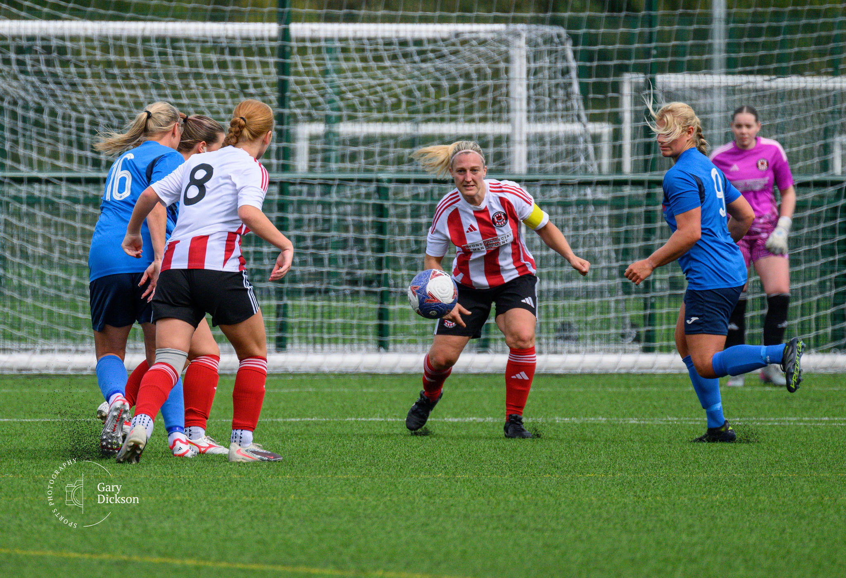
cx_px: 278
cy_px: 214
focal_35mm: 703
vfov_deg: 2.0
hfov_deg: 2.9
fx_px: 16646
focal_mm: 400
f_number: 5.6
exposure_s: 1/4000
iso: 1250
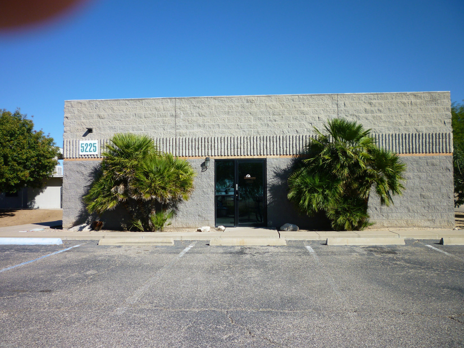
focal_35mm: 30
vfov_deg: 46.8
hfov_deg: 60.0
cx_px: 239
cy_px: 176
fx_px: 402
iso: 80
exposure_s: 1/640
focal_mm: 5.2
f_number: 4
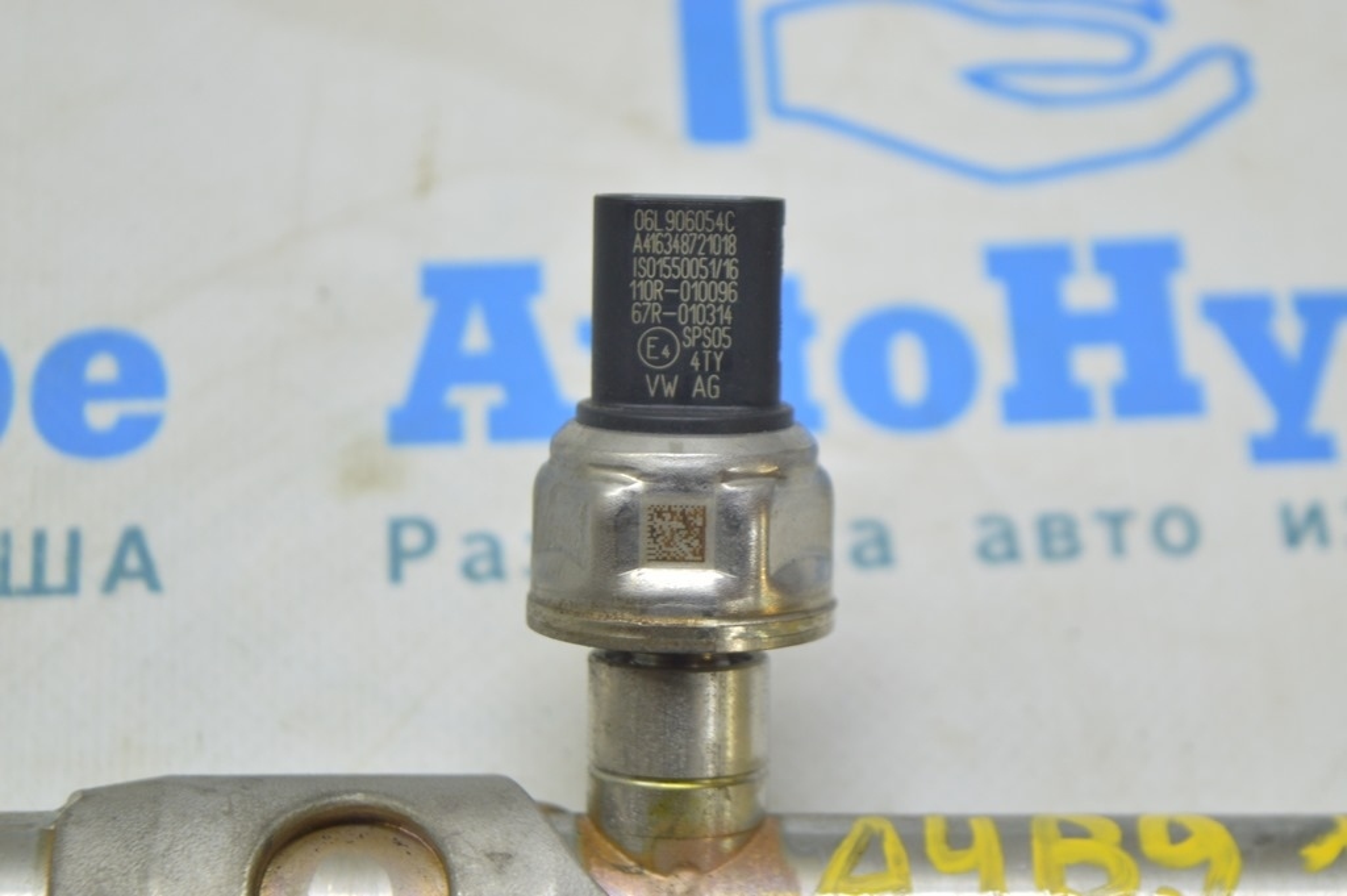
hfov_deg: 24.6
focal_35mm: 82
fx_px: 3084
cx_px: 674
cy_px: 448
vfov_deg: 16.5
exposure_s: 1/20
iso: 400
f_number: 5.6
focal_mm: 55
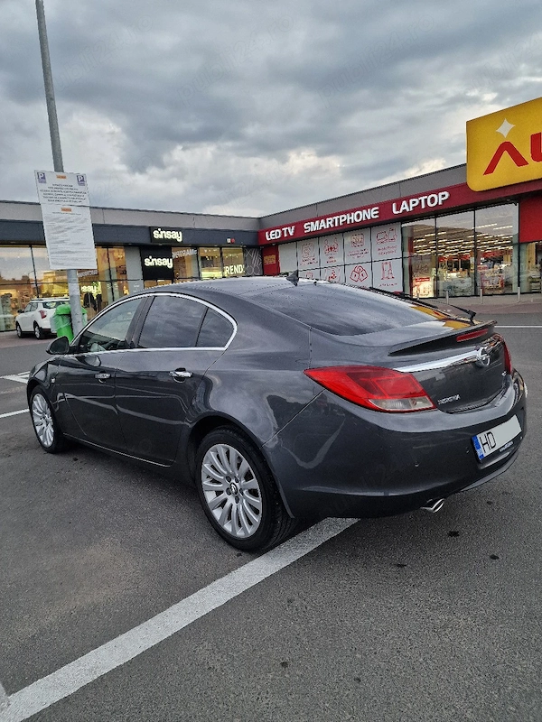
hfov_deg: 58.9
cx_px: 271
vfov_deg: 73.9
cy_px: 361
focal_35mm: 23
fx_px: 480
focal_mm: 6.4
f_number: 1.8
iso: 125
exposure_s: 1/182
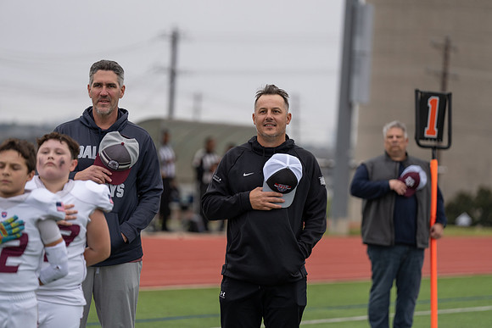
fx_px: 2296
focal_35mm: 168
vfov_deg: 8.2
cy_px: 164
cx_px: 246
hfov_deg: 12.2
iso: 500
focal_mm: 168
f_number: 2.8
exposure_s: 1/1250
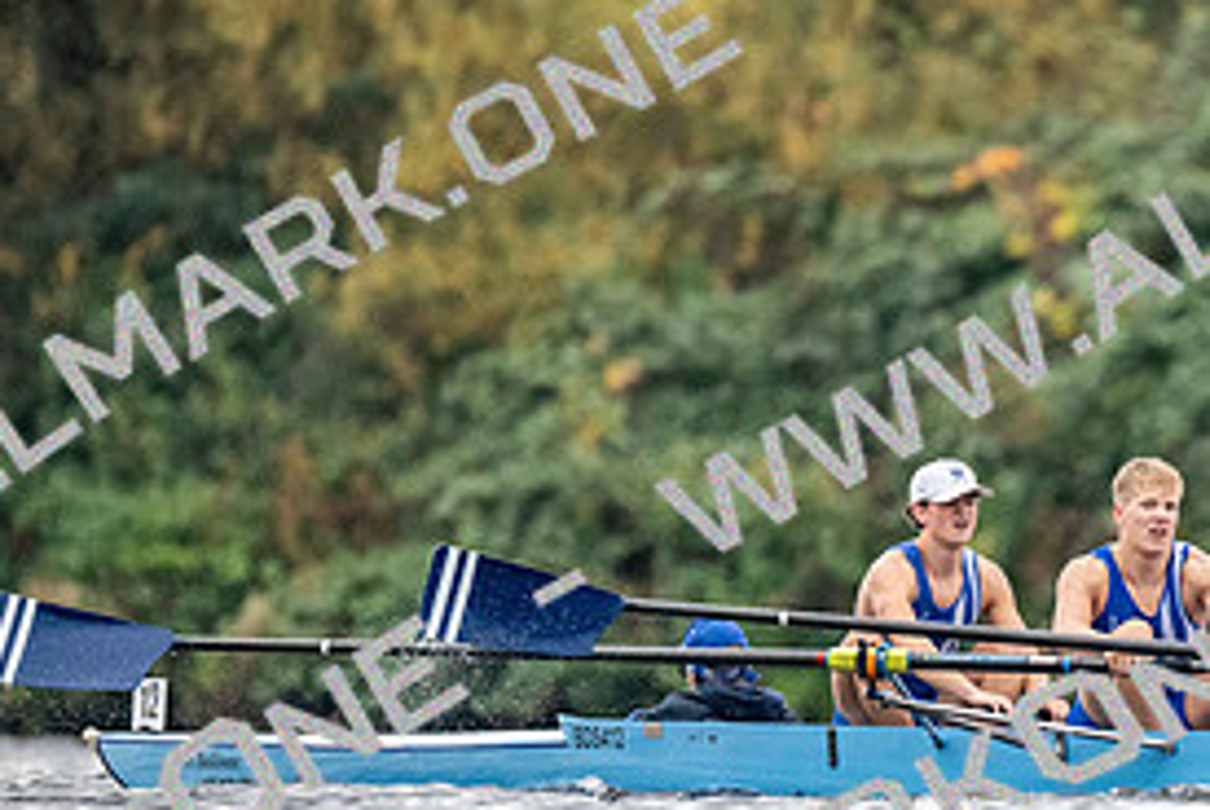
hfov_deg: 1.6
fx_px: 42529
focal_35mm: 1264
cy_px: 566
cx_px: 1201
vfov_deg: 1.1
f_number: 4
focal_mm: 600
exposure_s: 1/2500
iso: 3600
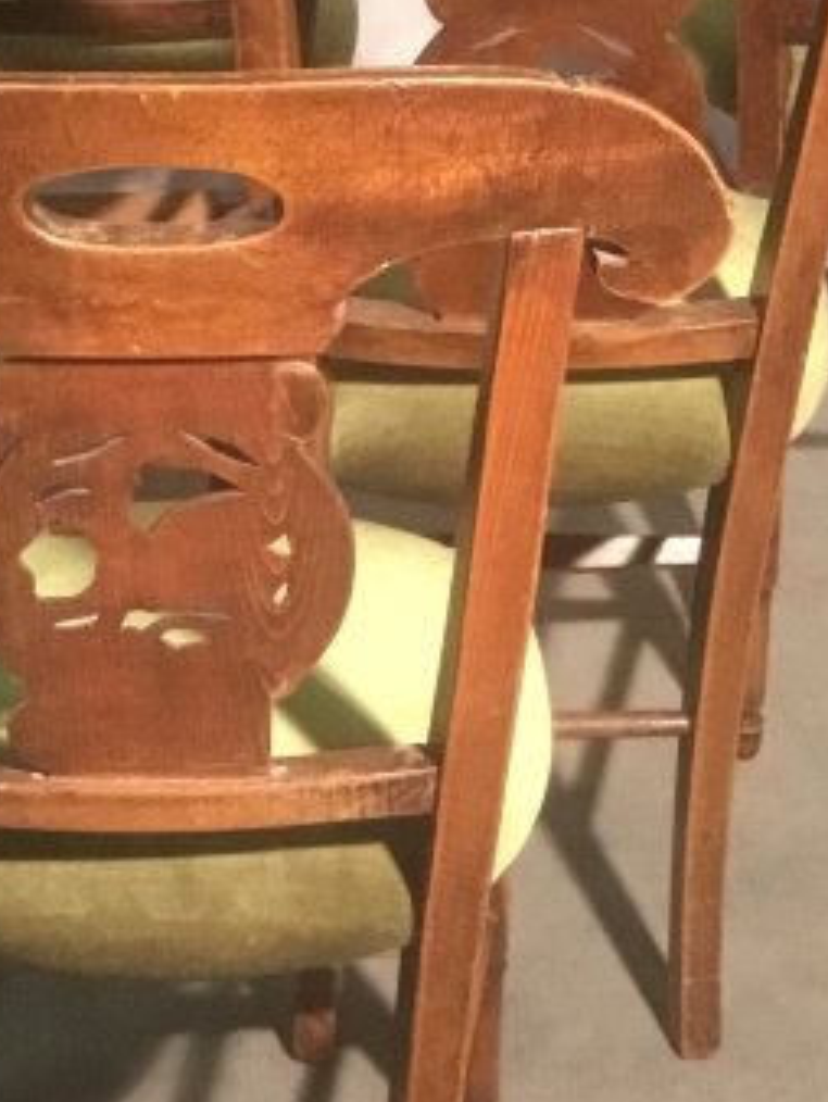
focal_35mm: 110
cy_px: 721
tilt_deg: -31.5
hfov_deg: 13.4
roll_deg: +0.4
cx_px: 166
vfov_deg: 17.8
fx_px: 3504
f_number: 2.4
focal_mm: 3.3
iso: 200
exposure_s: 1/25
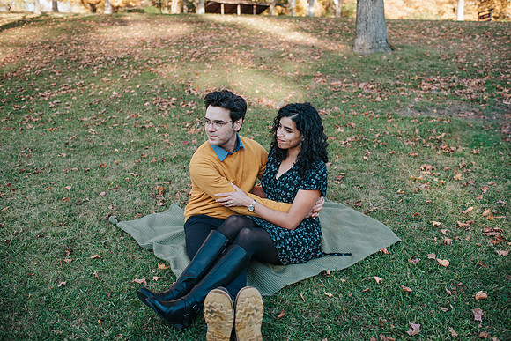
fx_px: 506
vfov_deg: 37.3
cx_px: 257
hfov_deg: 53.6
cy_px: 169
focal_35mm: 36
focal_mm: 35
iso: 800
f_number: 3.2
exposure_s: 1/800
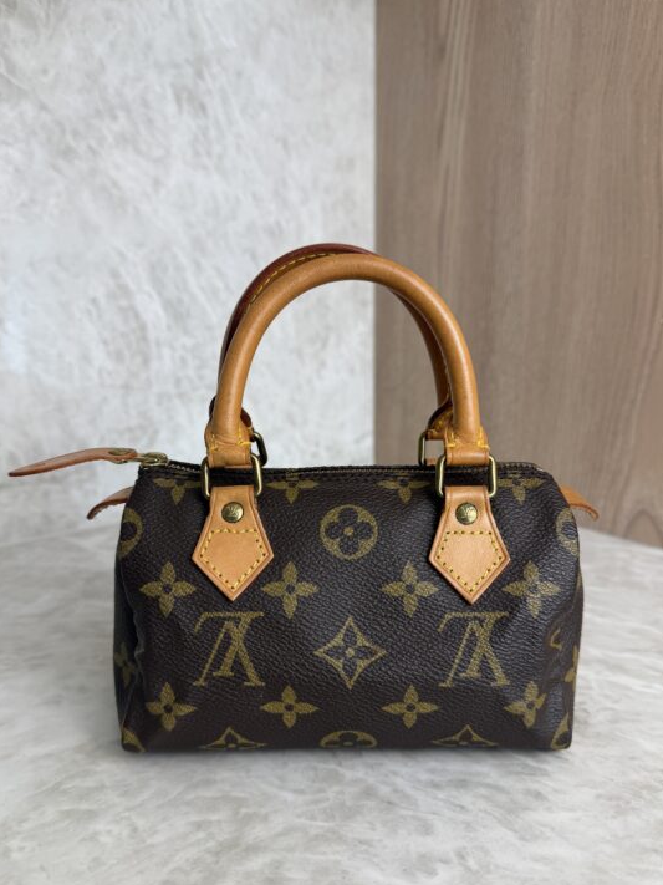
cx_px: 328
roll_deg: +0.0
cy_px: 473
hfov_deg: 51.3
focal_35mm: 27
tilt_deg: -12.8
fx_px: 690
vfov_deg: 65.3
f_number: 1.78
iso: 50
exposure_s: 1/140
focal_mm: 6.76
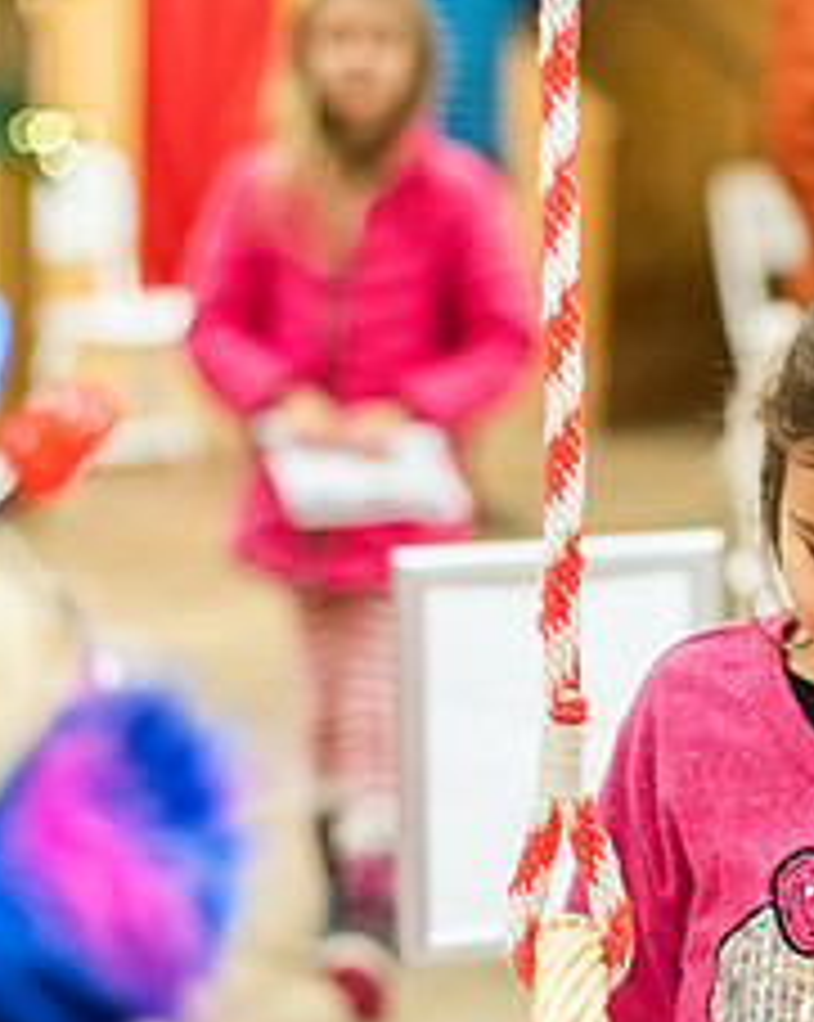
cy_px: 759
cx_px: 625
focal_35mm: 120
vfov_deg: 16.0
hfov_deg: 12.8
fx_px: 3621
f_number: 2
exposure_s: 1/160
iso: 1600
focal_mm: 50
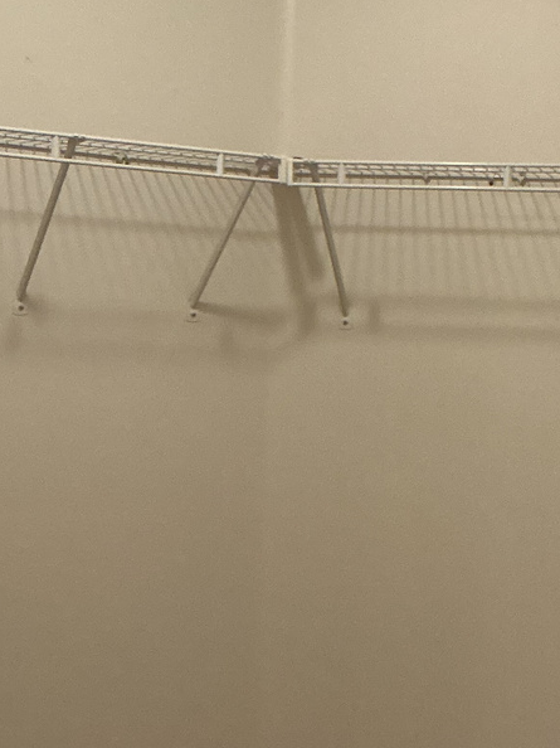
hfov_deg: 19.5
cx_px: 389
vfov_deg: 25.8
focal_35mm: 75
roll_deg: -2.9
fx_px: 1619
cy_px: 526
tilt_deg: -8.3
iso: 125
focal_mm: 3
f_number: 1.8
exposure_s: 1/60
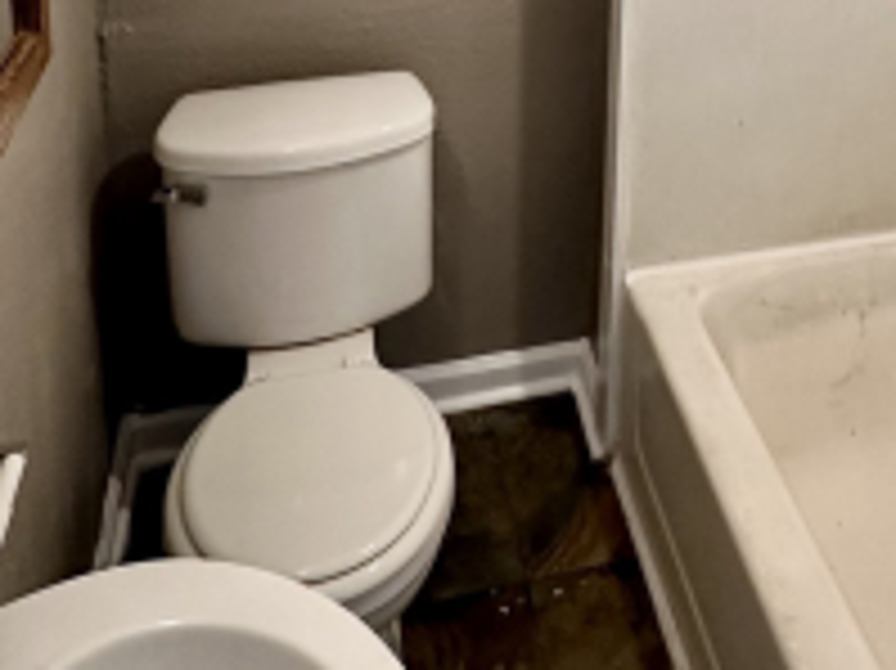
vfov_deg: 25.5
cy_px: -250
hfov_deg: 39.7
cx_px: 630
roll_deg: -1.5
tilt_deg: -13.7
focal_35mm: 47
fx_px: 1216
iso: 160
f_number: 2.2
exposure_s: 1/60
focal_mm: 2.22
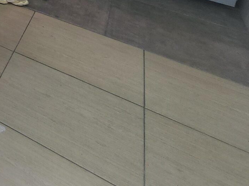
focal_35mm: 47
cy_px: -135
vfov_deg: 21.8
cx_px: -177
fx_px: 338
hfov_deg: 24.0
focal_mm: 2.2
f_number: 2.2
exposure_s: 1/164
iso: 50
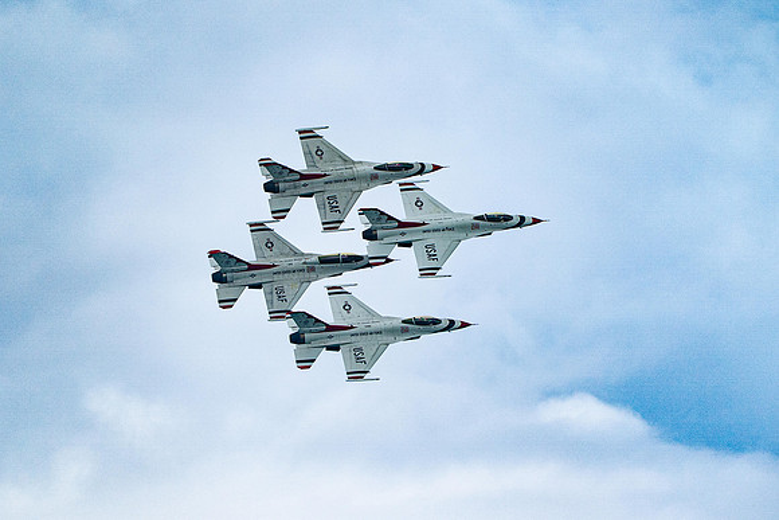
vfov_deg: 2.1
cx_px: 507
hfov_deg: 3.1
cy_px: 305
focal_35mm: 661
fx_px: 14303
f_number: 9
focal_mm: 400
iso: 640
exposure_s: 1/1250
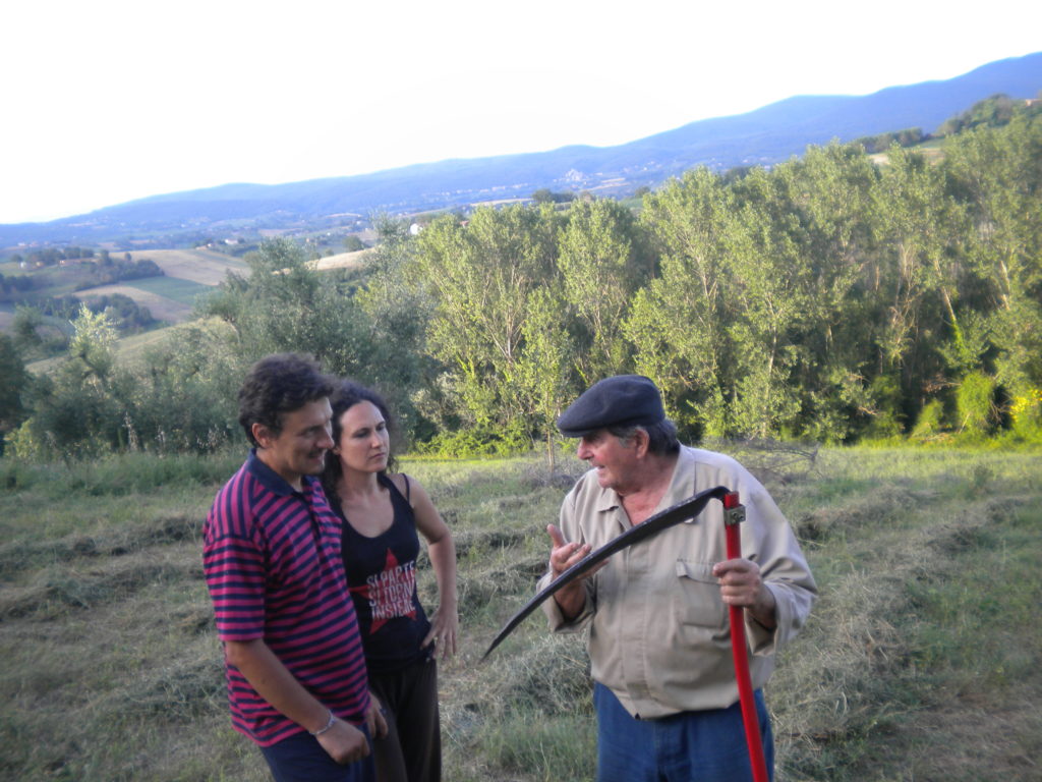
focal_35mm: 41
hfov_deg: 45.8
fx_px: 1234
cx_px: 521
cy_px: 391
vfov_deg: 35.1
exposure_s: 1/94
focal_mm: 7.4
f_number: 3.5
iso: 80
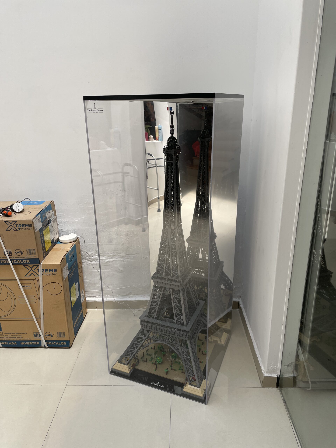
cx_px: 168
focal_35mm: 26
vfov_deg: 67.3
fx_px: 336
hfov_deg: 53.1
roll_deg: +0.9
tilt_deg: -19.6
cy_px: 224
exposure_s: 1/759
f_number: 1.6
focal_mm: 4.2
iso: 32
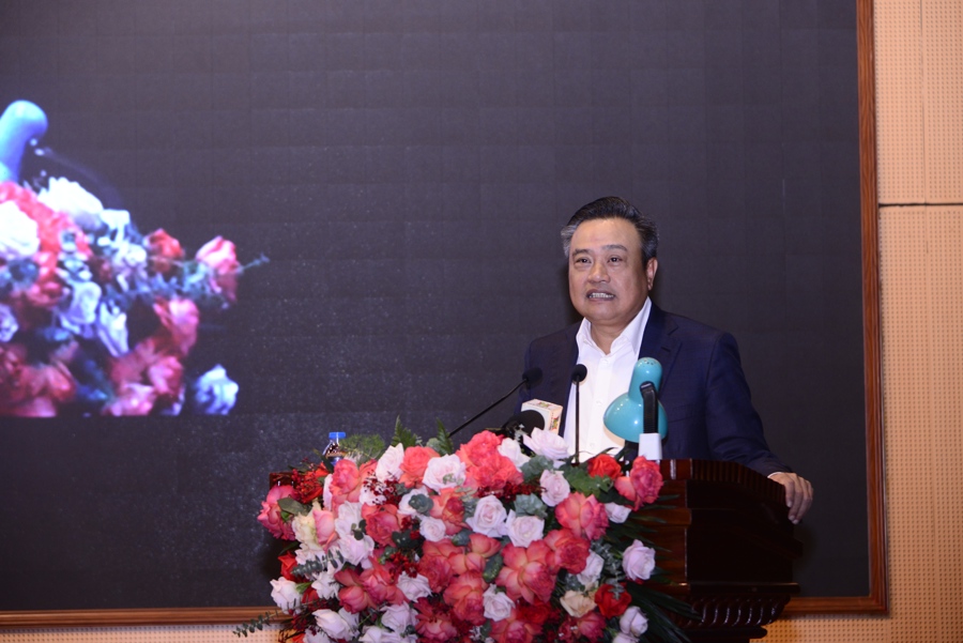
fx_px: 3211
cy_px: 322
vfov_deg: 11.4
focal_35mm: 120
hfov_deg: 17.1
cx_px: 482
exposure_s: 1/125
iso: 1250
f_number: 4.5
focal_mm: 120
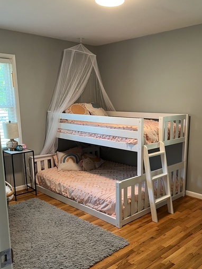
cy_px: 156
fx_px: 265
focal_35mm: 34
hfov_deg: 41.5
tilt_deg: -11.3
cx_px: 124
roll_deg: +0.8
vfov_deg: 53.7
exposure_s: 1/60
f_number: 1.6
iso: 160
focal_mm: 5.1
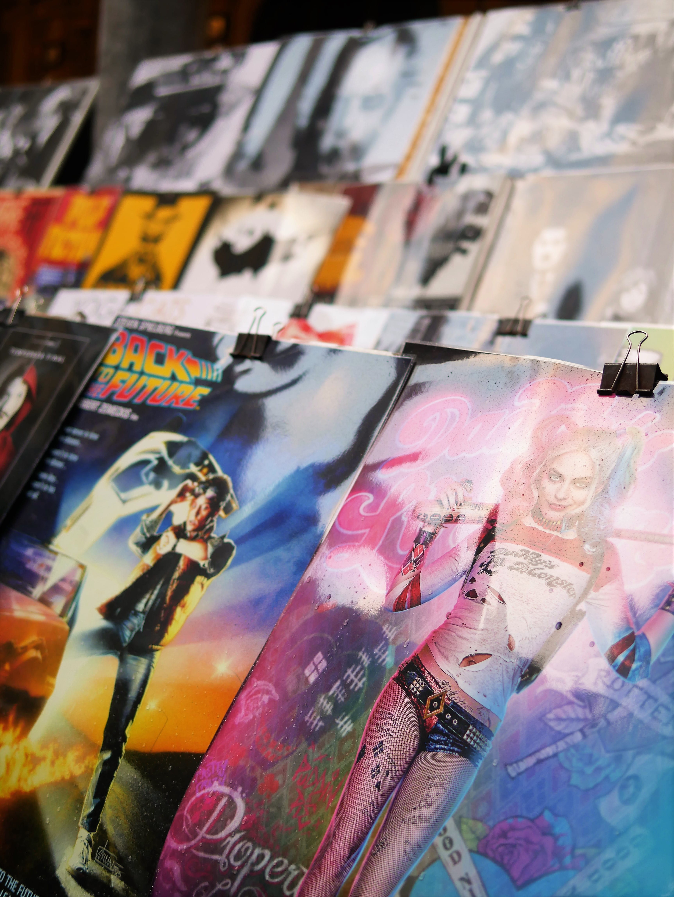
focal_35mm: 50
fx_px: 1297
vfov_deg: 38.2
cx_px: 337
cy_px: 448
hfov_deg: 29.1
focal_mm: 25
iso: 200
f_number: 1.8
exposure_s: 1/200
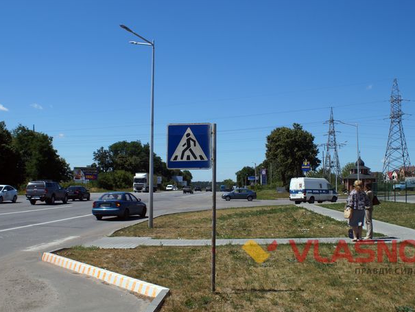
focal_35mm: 40
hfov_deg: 46.8
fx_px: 480
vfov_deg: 36.0
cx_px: 200
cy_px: 158
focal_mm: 24
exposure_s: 1/400
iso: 100
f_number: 8
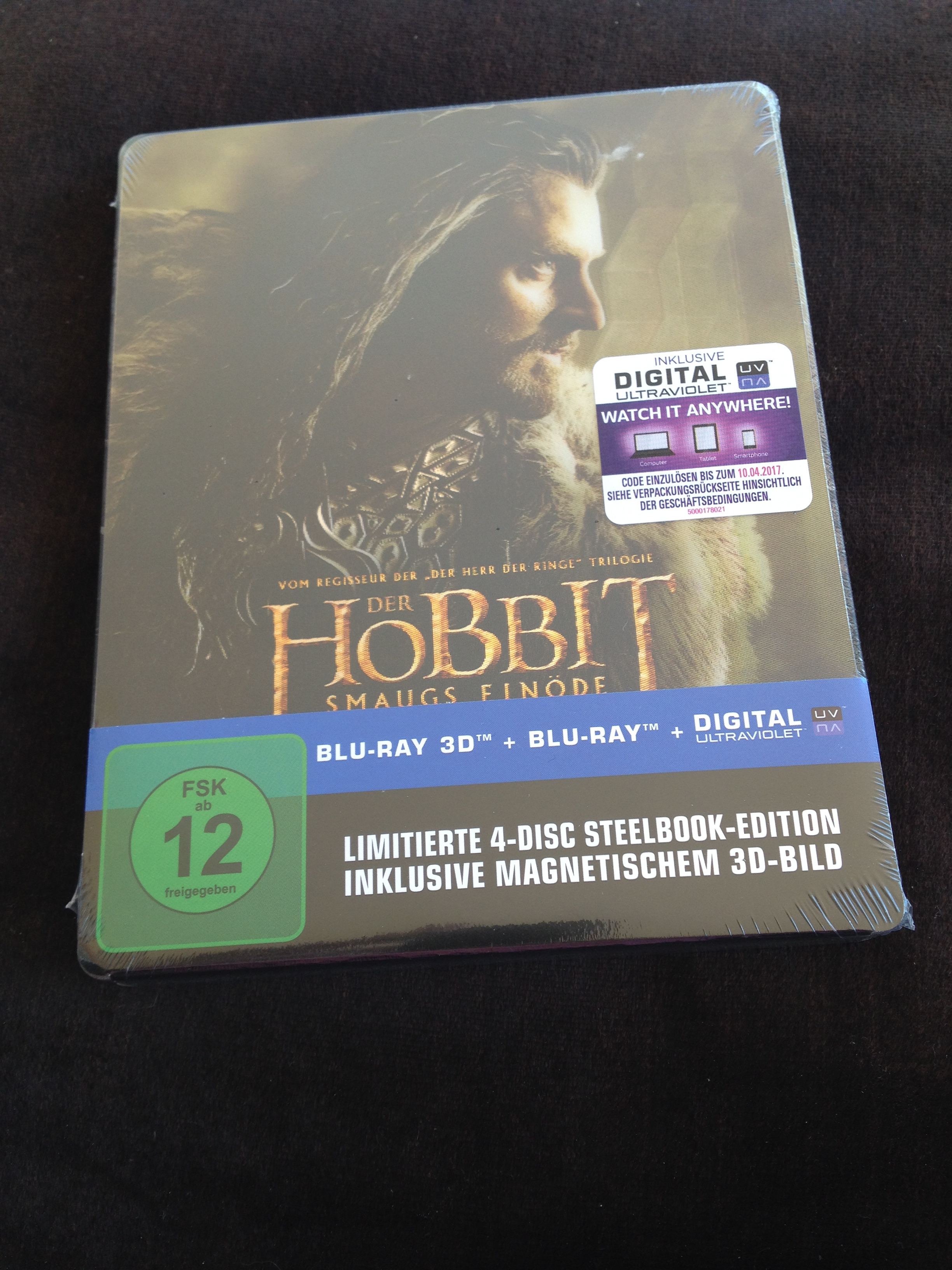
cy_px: 635
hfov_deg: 40.7
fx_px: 1283
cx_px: 476
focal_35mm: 35
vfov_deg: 52.6
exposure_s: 1/150
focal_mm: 4.28
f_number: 2.4
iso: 50
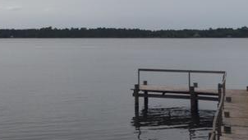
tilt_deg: +2.3
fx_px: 441
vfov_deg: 17.9
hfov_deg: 30.8
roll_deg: -1.5
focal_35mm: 67
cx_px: 55
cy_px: 37
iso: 32
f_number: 2.2
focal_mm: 4.15
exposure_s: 1/2326
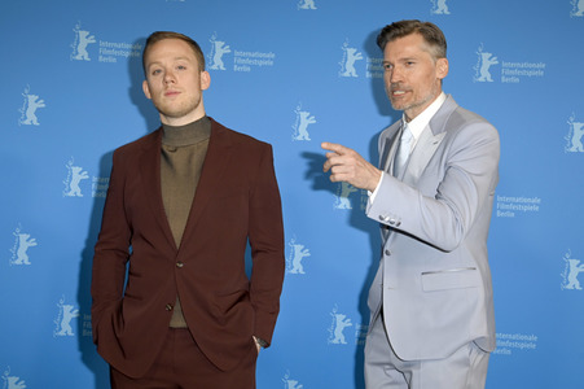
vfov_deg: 28.0
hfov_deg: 41.1
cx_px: 292
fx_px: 778
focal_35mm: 48
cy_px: 194
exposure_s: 1/250
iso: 800
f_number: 5.6
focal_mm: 48
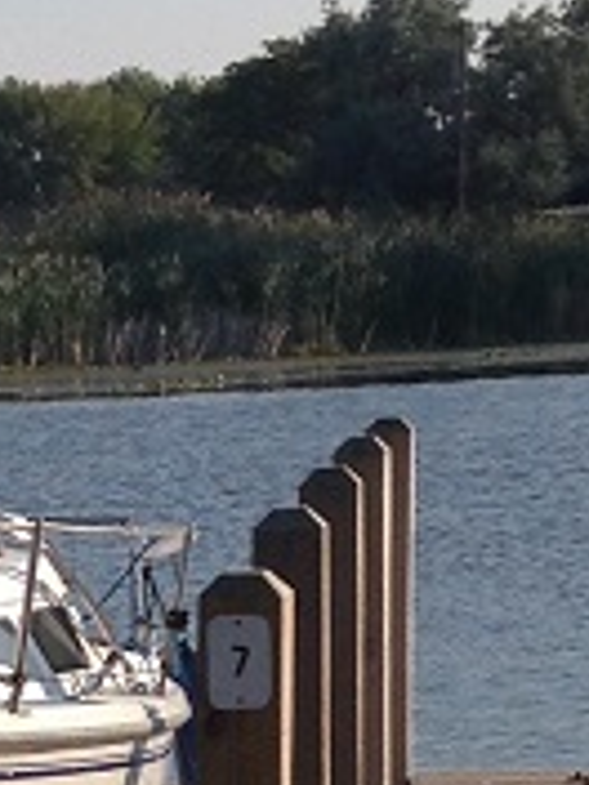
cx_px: -373
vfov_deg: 8.9
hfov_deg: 6.8
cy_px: 1314
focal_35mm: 214
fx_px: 4855
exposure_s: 1/1938
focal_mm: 4.12
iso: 50
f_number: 2.4
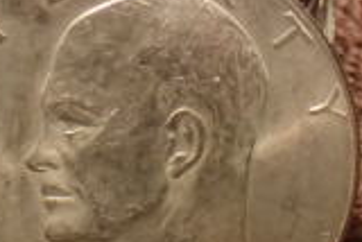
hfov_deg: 13.9
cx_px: 174
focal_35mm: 148
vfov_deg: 9.2
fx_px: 1490
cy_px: -34
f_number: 2.7
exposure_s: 1/80
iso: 800
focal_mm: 6.86
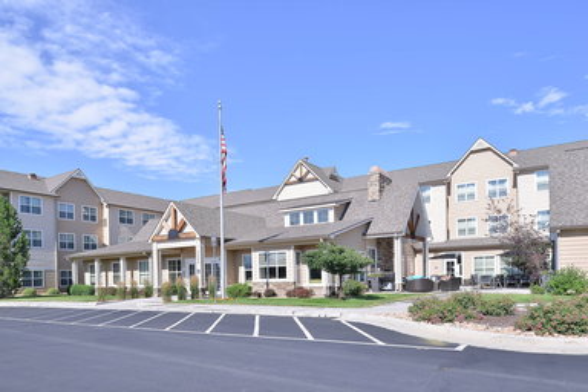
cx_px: 294
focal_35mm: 24
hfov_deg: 73.7
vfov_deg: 53.1
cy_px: 196
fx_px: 392
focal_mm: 24
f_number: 11
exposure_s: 1/80
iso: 100
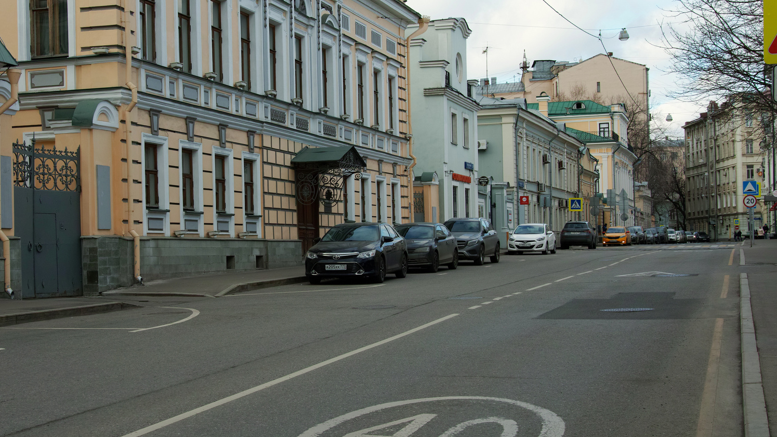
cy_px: 243
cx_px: 315
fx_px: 1195
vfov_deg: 20.7
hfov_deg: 35.9
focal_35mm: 58
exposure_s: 1/160
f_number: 7.1
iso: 100
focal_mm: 35
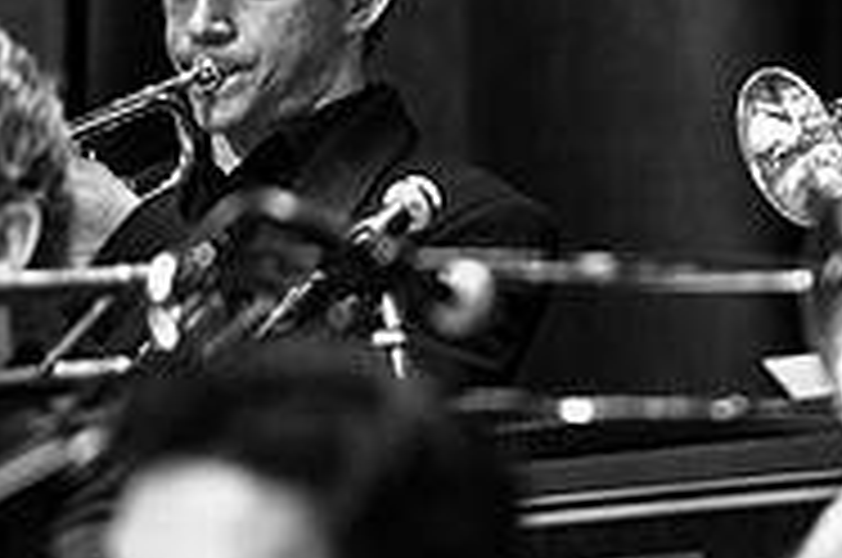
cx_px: 1117
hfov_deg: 3.3
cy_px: 166
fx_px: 14780
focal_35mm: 633
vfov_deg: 2.2
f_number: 2.8
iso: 8000
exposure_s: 1/320
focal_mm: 200
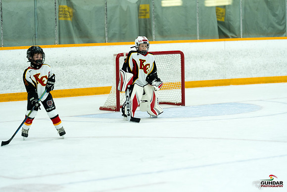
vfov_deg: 9.2
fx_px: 1196
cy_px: 96
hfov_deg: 13.7
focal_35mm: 150
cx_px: 144
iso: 1600
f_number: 2
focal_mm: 150
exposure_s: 1/1000
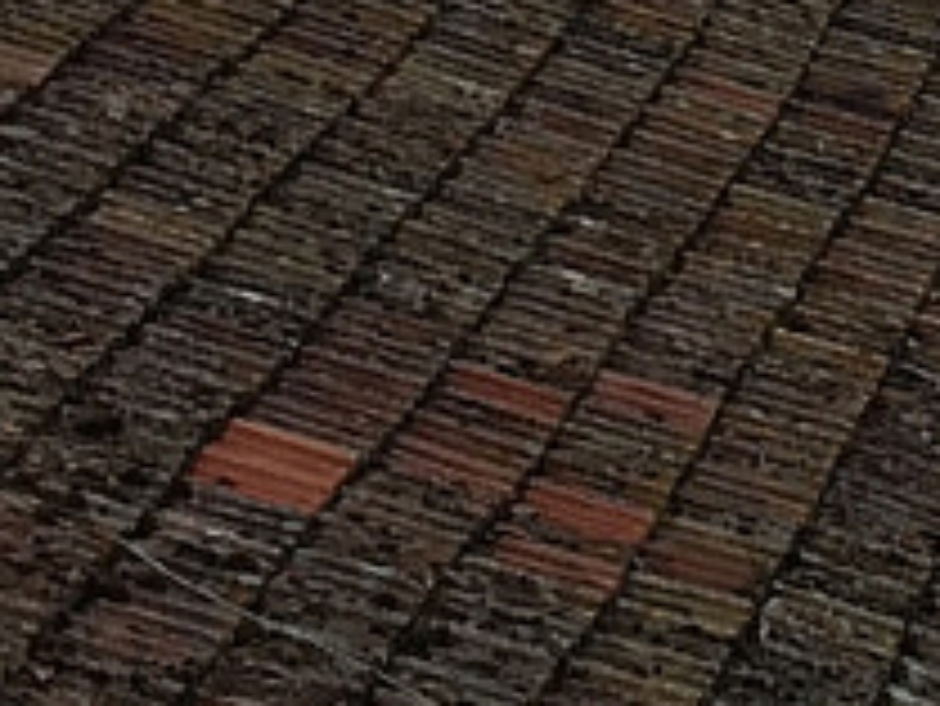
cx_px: 1390
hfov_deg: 8.7
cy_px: -850
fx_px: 6032
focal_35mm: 222
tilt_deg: -7.6
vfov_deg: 6.4
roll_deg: -1.1
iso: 32
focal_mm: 4.15
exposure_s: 1/1041
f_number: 2.2
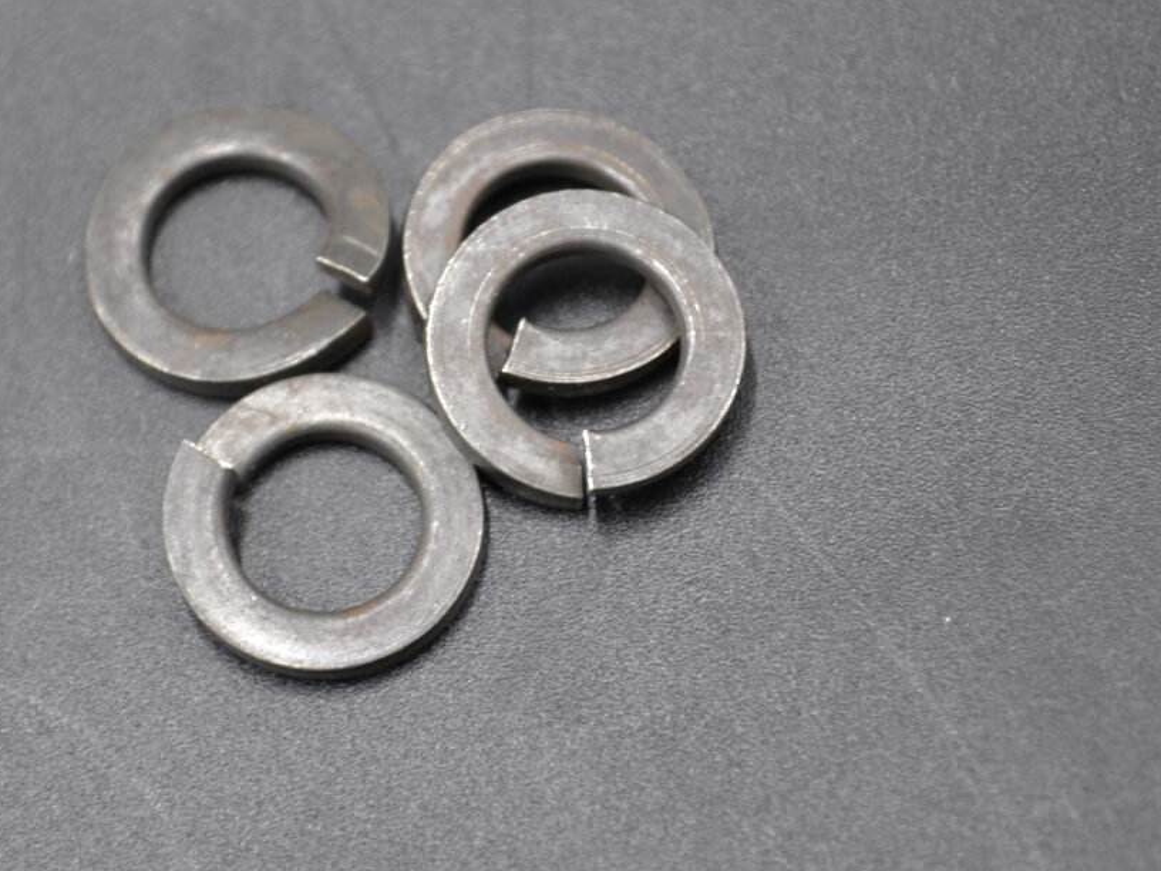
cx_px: 411
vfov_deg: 12.7
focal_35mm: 117
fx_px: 3914
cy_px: 350
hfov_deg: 16.8
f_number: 5.6
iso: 400
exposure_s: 1/25
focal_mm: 55
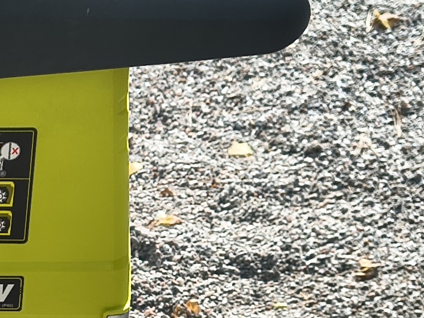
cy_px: 479
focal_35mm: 132
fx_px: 1617
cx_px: -179
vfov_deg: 10.8
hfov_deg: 14.1
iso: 101
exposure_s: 1/1298
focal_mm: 5.56
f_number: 1.8
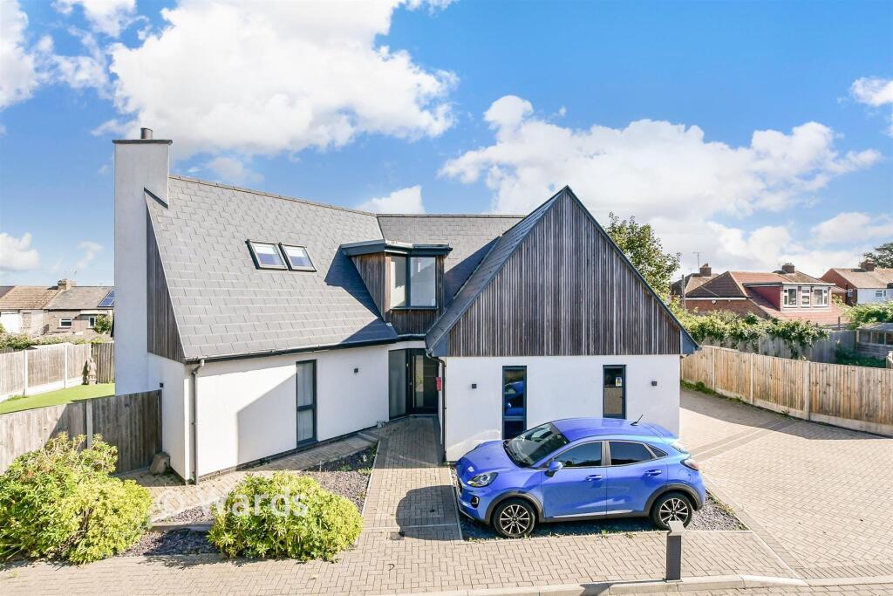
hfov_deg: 100.4
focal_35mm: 15
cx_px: 446
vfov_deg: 77.3
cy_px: 298
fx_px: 372
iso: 1000
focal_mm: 10
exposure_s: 1/1000
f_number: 9
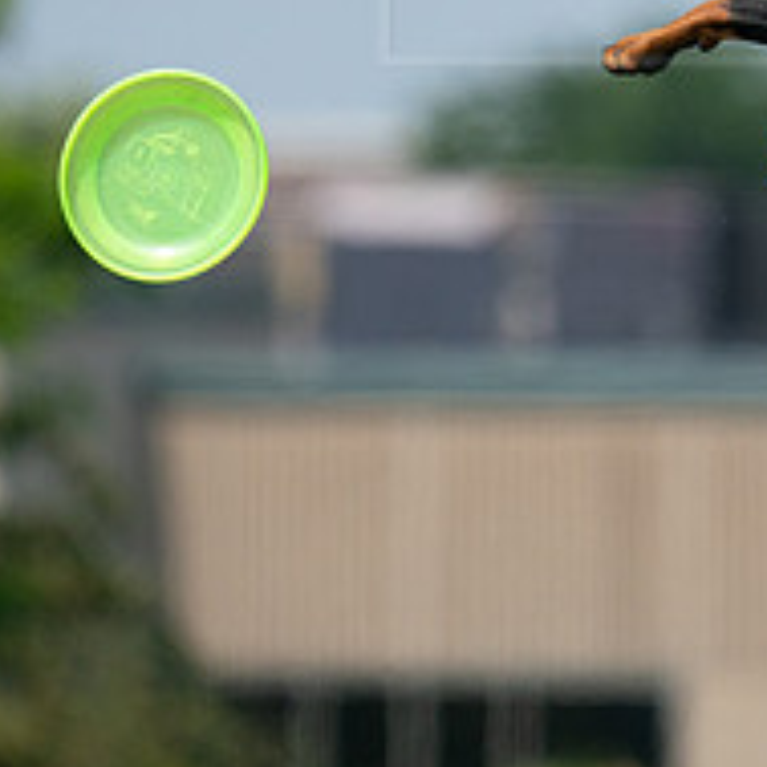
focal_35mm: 1491
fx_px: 37377
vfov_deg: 1.2
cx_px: 767
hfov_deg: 1.2
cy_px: 2
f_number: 6.3
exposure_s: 1/4000
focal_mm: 571
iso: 1000
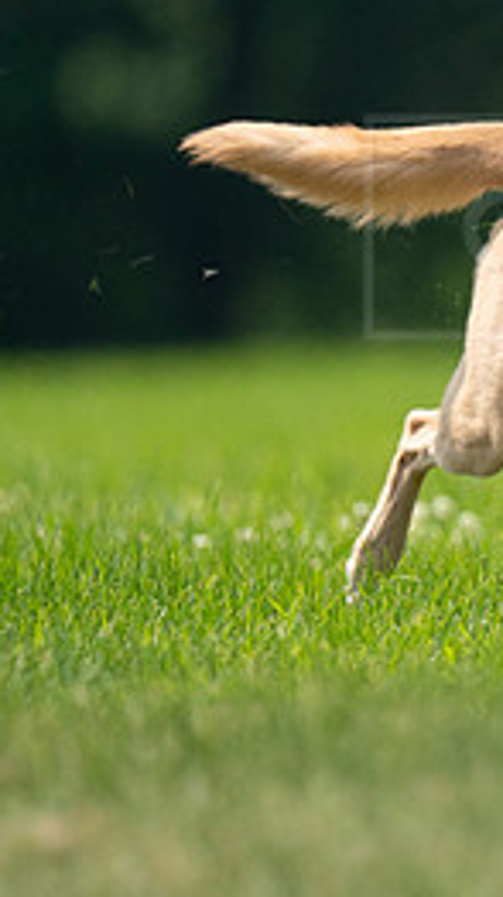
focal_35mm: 1392
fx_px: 33070
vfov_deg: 1.6
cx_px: 691
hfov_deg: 0.9
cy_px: 286
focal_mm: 600
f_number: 6.3
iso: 1600
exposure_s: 1/4000
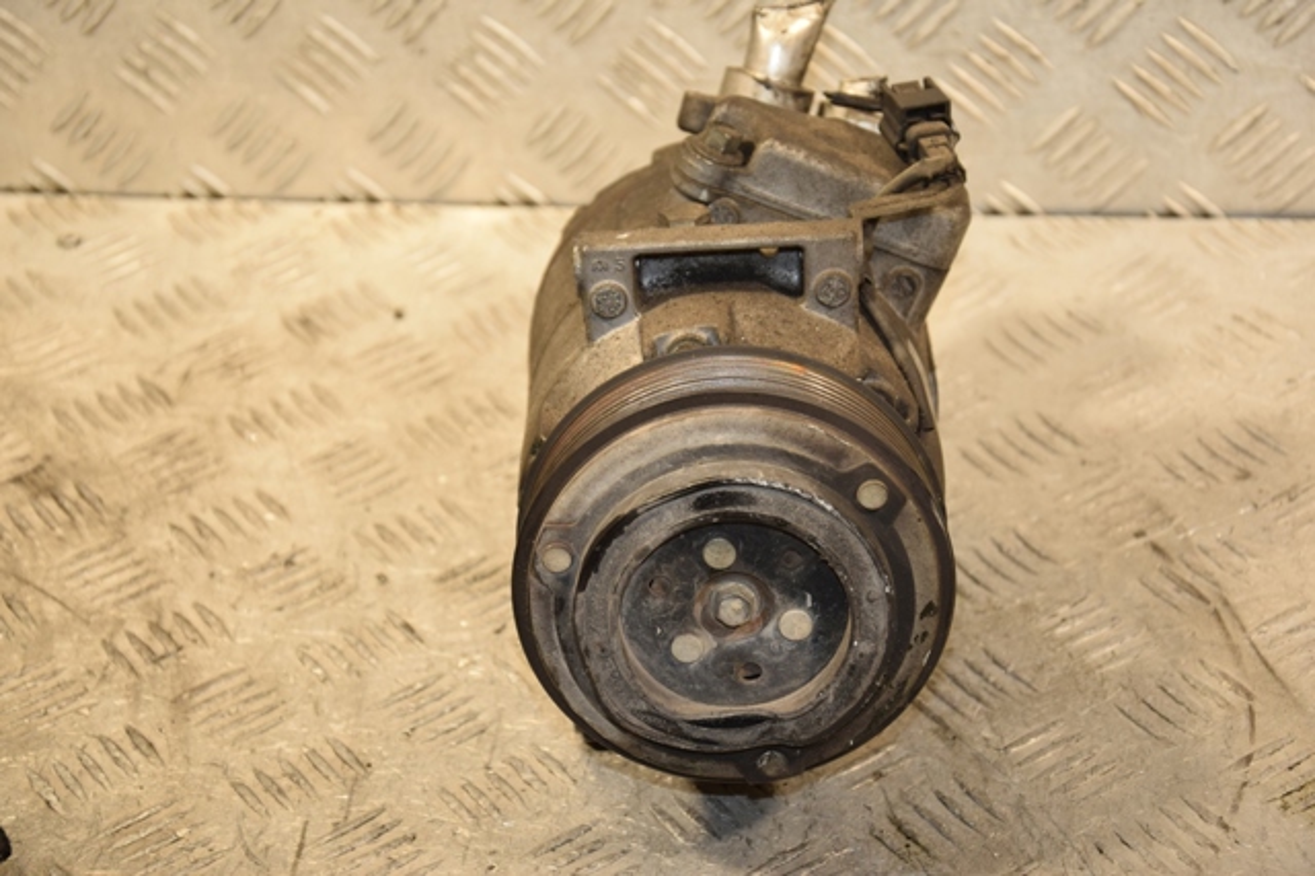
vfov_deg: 14.7
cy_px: 438
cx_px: 658
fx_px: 3395
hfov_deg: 21.9
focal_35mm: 93
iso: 800
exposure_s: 1/200
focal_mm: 62
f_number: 5.3
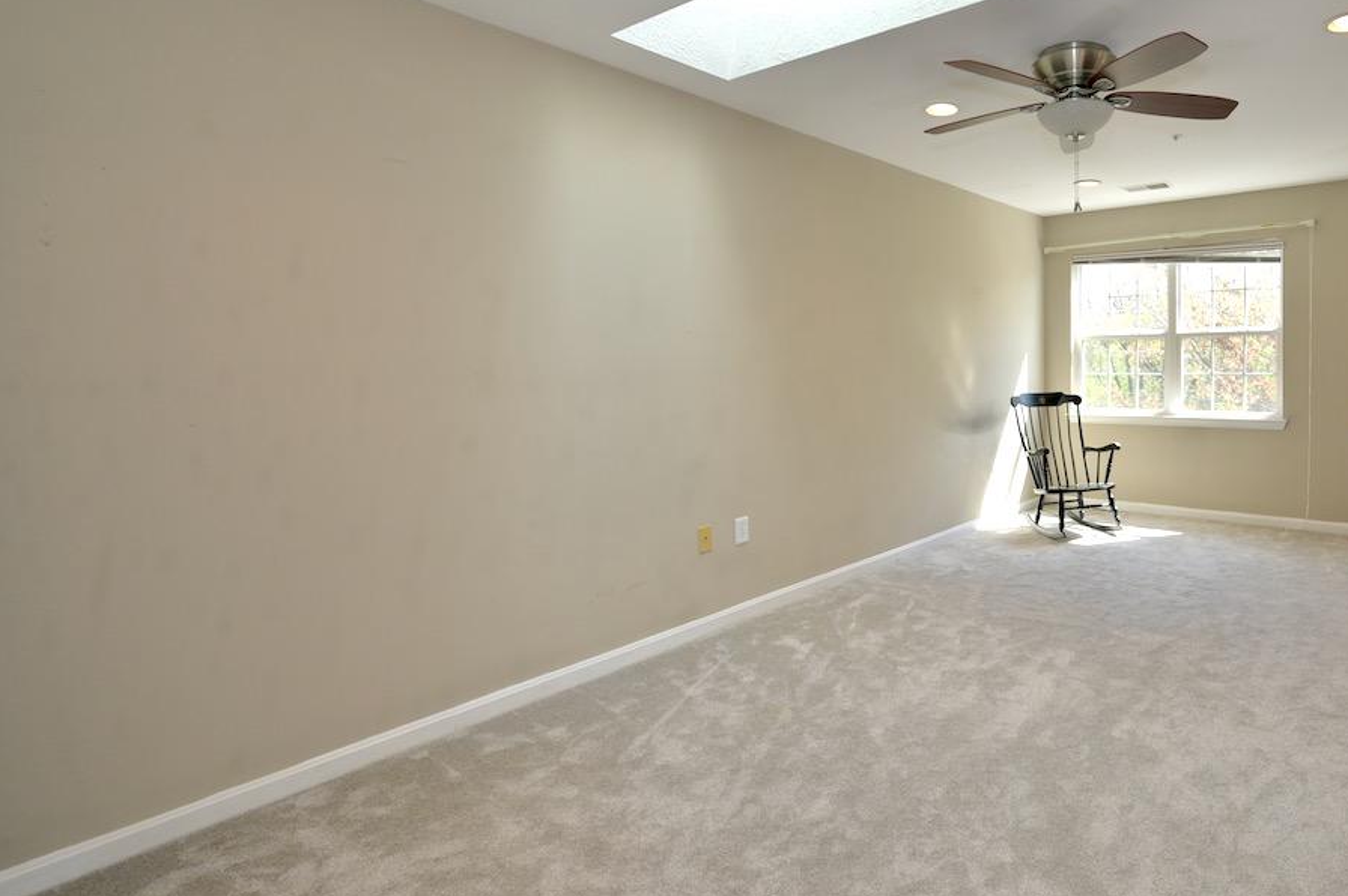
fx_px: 748
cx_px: 960
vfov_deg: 61.6
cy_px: 389
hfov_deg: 79.5
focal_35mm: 20
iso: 320
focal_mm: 14
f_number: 8
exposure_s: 1/60
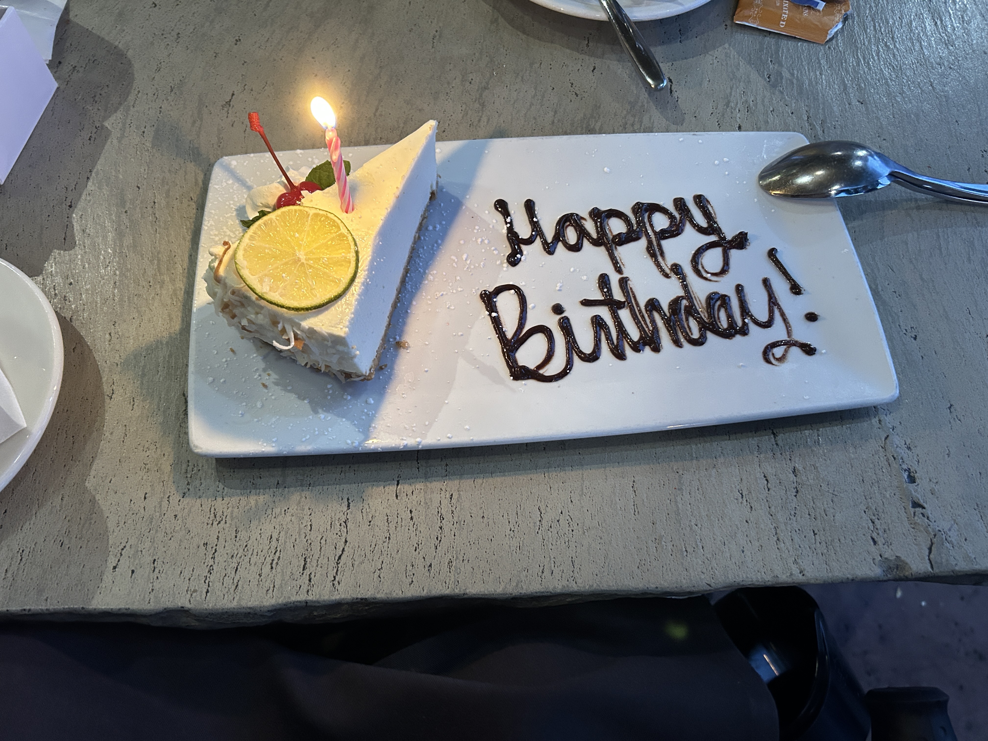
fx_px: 742
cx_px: 494
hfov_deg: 67.3
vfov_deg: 53.1
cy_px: 370
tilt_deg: -61.4
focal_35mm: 26
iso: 400
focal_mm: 5.7
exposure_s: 1/60
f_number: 1.5
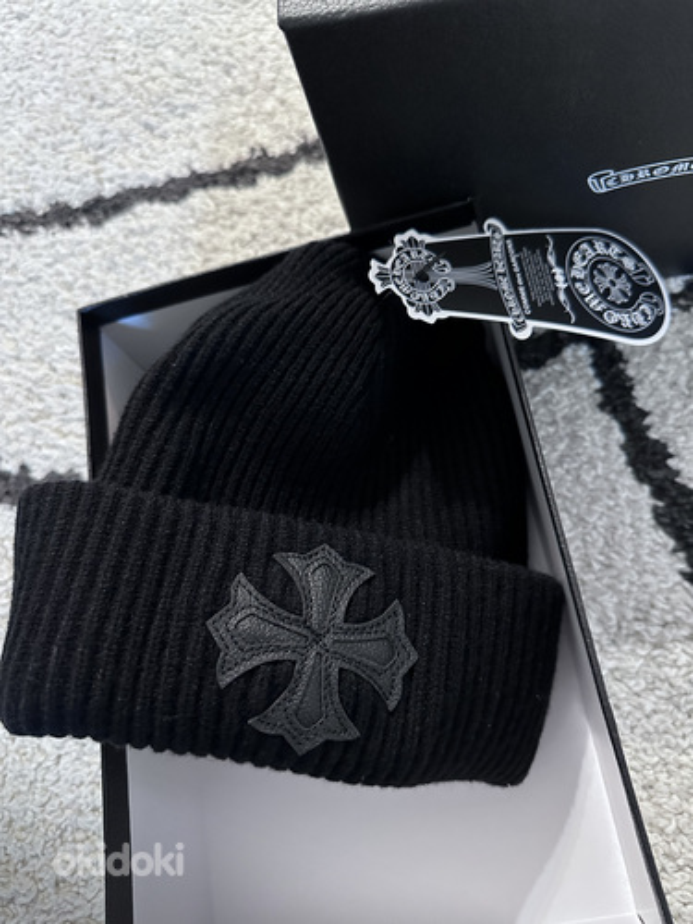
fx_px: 641
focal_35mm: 24
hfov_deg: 56.8
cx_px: 346
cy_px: 462
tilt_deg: -70.0
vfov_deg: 71.6
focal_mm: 6.86
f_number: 1.78
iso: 800
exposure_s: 1/25
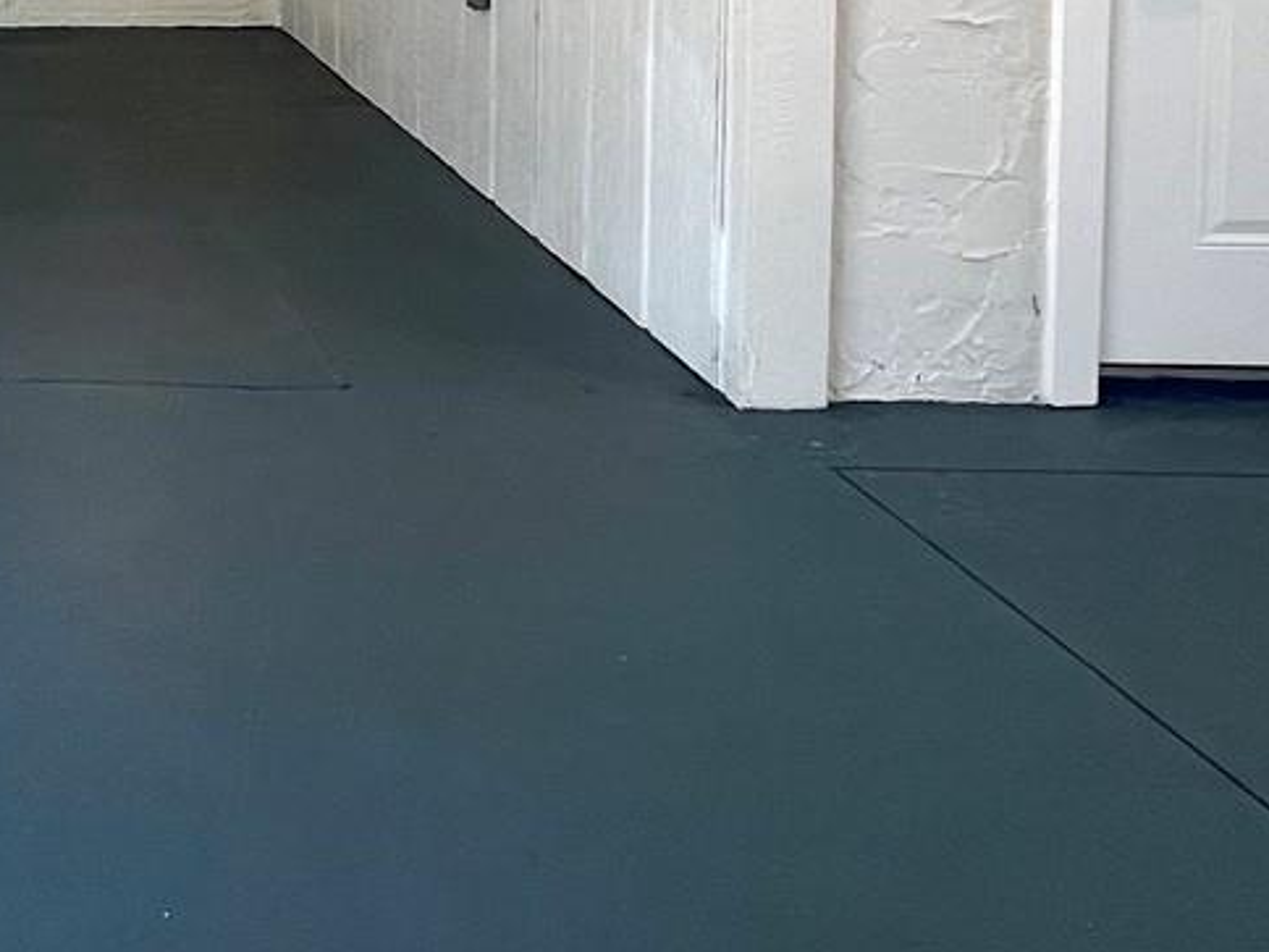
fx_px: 1576
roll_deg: +1.3
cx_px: -233
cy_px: -152
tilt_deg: -4.0
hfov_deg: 35.2
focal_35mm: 43
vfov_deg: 29.5
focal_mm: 1.57
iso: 64
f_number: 1.8
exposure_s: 1/120
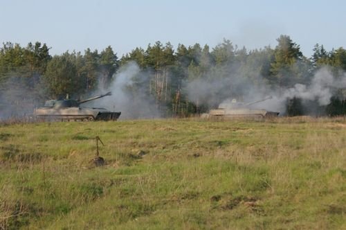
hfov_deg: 20.0
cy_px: 115
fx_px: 979
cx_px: 173
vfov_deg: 13.4
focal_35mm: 102
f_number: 8
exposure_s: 1/750
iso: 800
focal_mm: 68
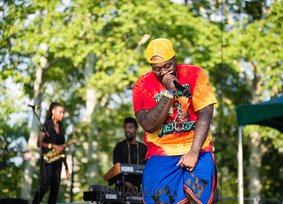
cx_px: 148
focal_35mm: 90
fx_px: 724
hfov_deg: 22.1
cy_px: 99
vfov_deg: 16.1
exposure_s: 1/800
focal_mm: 80
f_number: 2.8
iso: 200
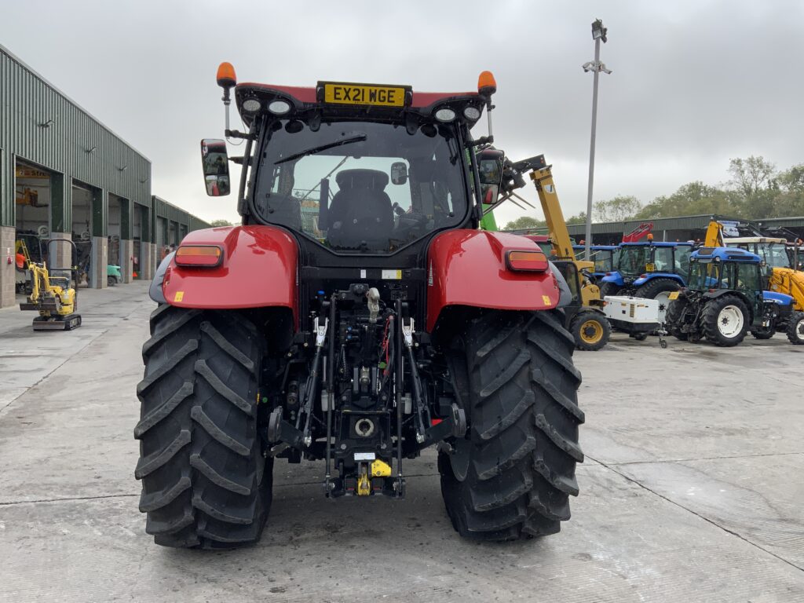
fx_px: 674
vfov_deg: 48.2
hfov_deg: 61.7
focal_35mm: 29
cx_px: 402
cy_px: 302
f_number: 1.8
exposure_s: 1/259
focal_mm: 3
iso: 16
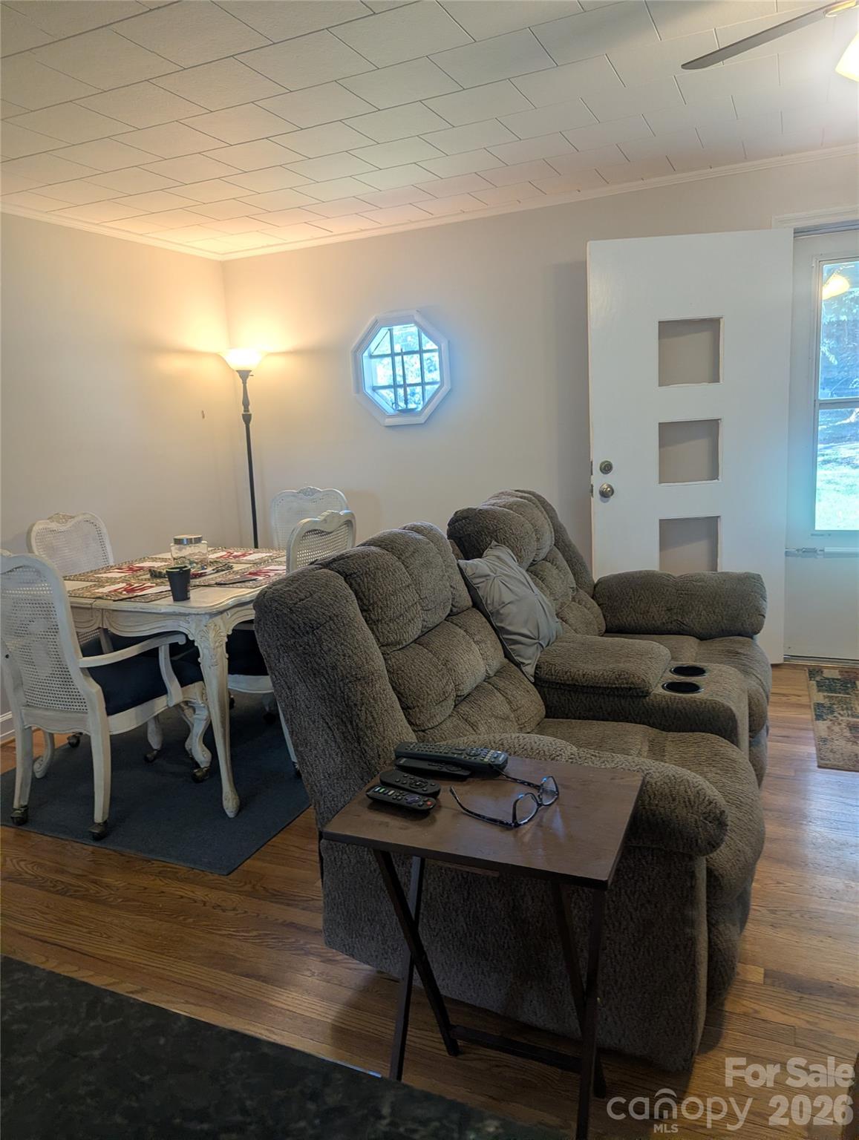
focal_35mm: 24
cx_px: 430
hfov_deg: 56.9
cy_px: 570
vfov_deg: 71.5
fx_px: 792
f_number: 1.85
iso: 73
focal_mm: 6.81
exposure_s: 1/120
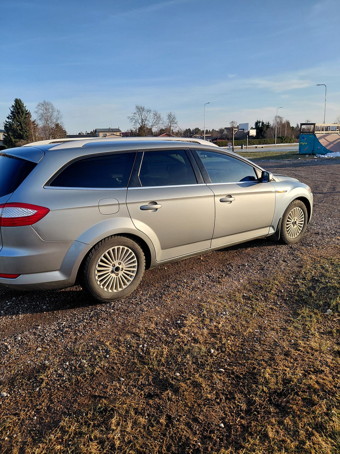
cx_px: 170
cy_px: 227
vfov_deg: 69.4
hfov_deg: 54.9
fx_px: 327
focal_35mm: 25
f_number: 1.8
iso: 50
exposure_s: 1/1140
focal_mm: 4.69
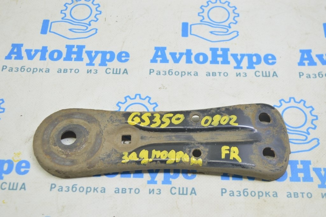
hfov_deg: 36.9
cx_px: 163
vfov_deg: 25.0
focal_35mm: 54
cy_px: 108
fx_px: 489
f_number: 5.6
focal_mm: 36
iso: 400
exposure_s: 1/20
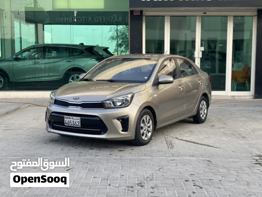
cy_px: 98
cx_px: 131
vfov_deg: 28.0
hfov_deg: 36.8
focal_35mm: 52
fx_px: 394
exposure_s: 1/142
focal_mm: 6
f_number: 2
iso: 20
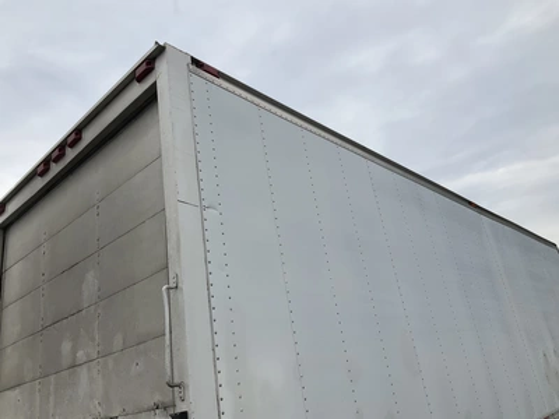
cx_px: 280
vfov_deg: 48.2
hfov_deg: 61.7
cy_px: 210
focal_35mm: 29
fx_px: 468
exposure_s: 1/1195
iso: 25
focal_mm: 3
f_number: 1.8
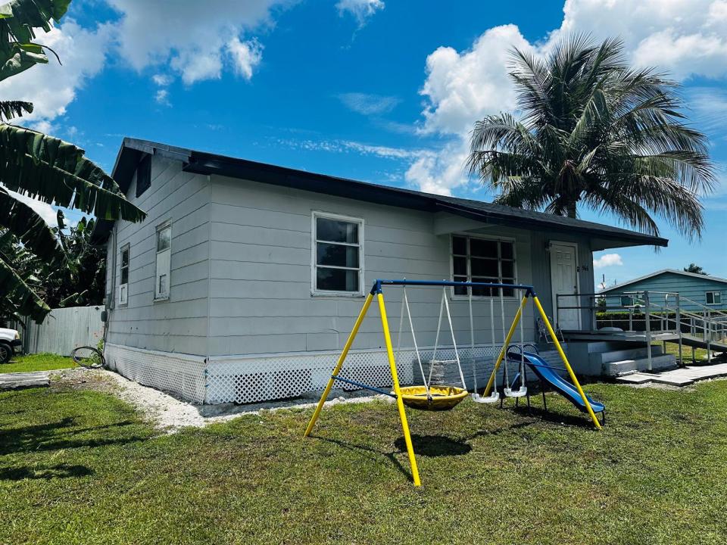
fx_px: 504
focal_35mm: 24
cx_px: 364
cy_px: 272
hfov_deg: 71.6
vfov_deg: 56.8
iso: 80
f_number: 1.78
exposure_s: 1/4762
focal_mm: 6.86
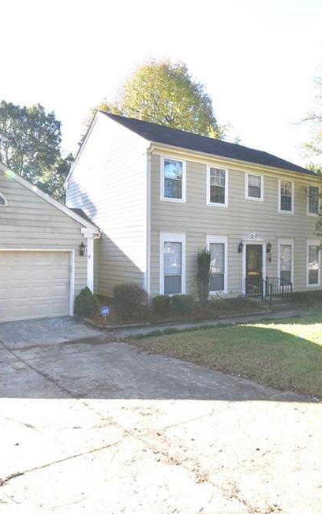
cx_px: 156
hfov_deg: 51.1
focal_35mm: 24
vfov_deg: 74.8
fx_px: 337
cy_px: 256
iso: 280
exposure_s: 1/500
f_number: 8
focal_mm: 10
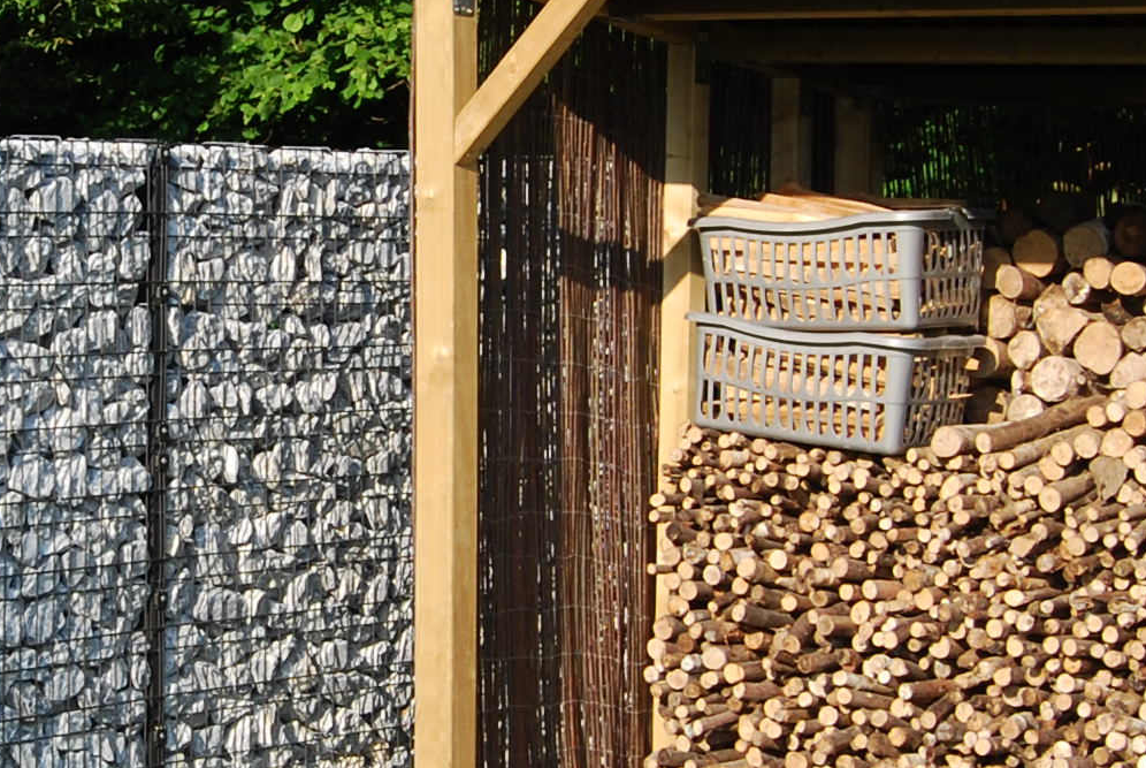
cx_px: 93
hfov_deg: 19.1
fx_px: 3347
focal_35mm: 105
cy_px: 401
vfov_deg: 13.1
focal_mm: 18
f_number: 6.3
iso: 100
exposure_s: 1/160
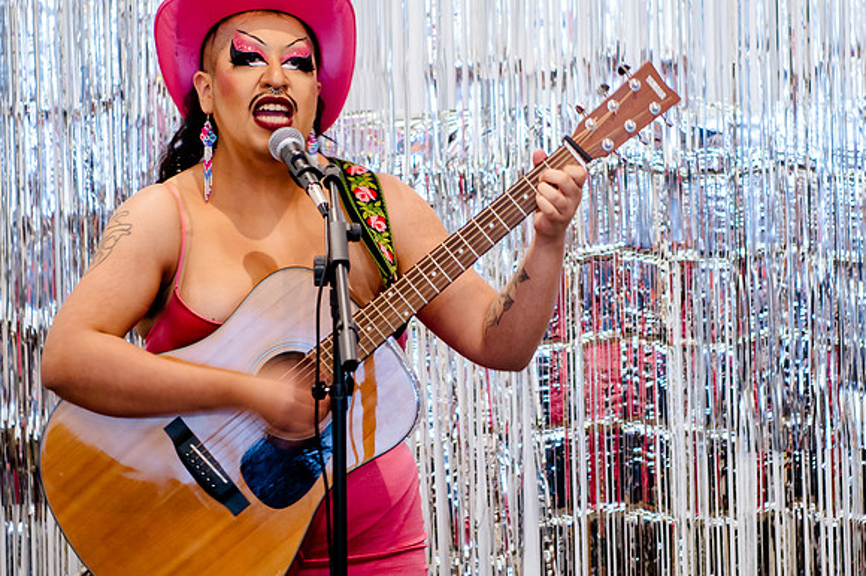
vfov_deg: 10.9
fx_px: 3010
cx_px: 505
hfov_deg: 16.4
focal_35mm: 125
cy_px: 186
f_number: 2.8
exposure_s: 1/13
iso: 800
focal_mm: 70
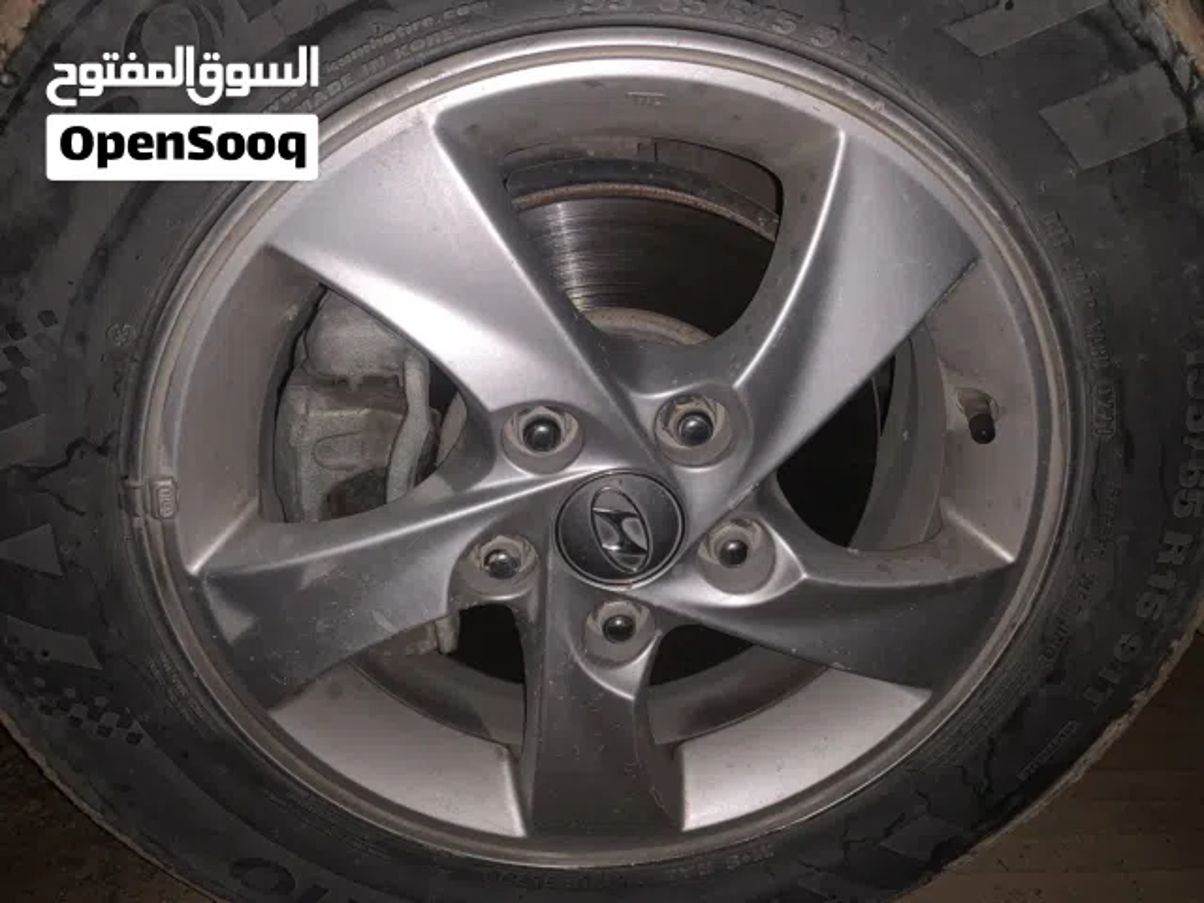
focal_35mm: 26
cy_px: 452
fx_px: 904
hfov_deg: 67.3
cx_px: 602
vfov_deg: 53.1
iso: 50
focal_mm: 4.25
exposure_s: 1/45
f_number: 1.8
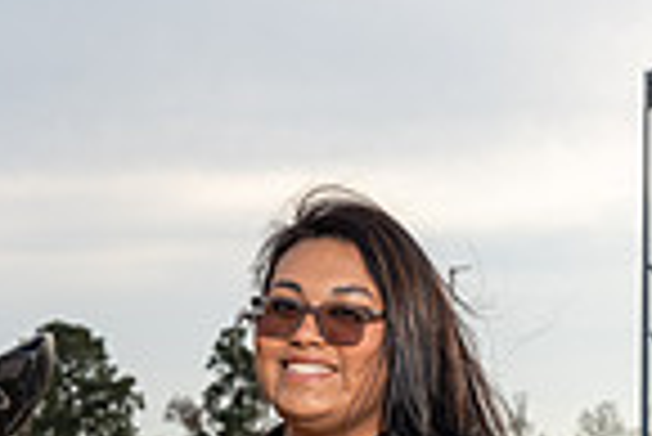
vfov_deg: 8.3
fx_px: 2810
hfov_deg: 13.2
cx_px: 112
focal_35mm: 155
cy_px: 962
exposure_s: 1/250
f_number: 8
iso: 160
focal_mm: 50
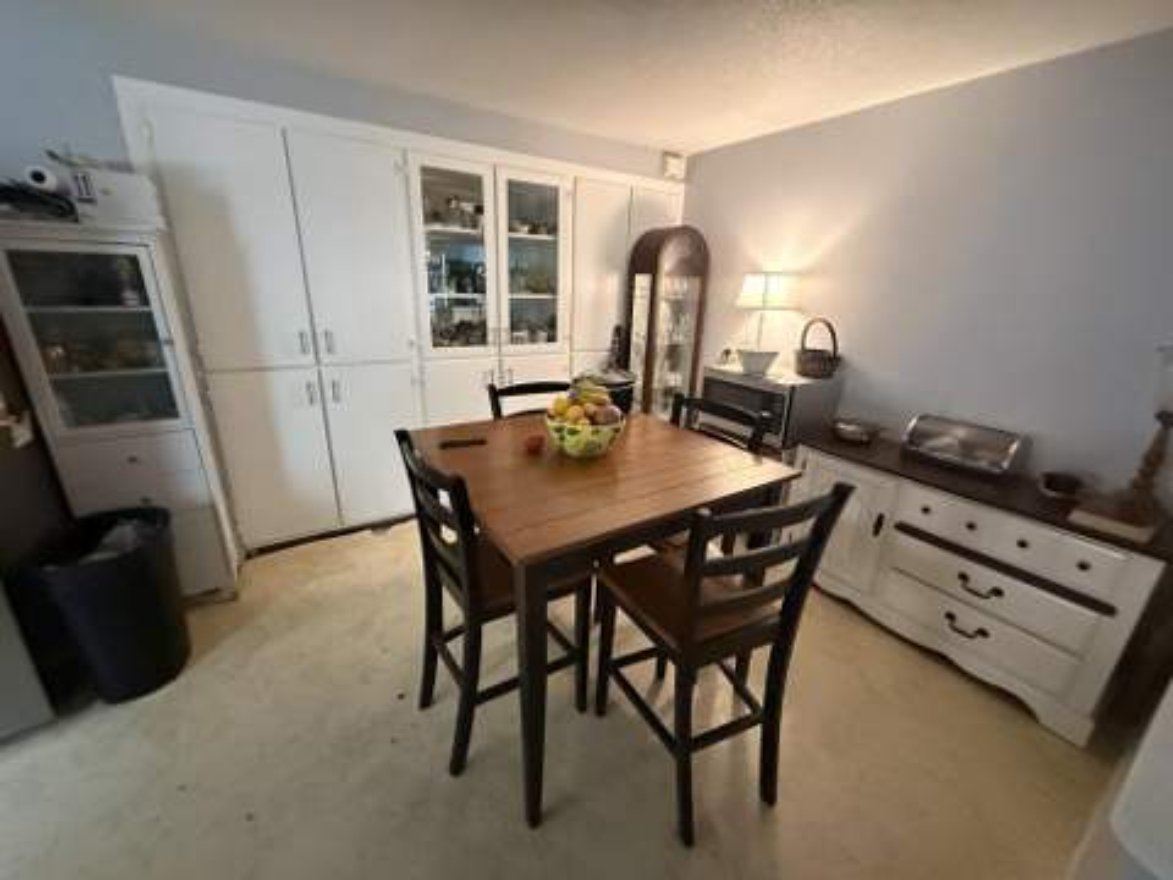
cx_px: 586
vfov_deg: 85.7
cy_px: 440
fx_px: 474
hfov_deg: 102.1
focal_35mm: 14
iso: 1250
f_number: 2.2
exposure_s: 1/60
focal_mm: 2.22
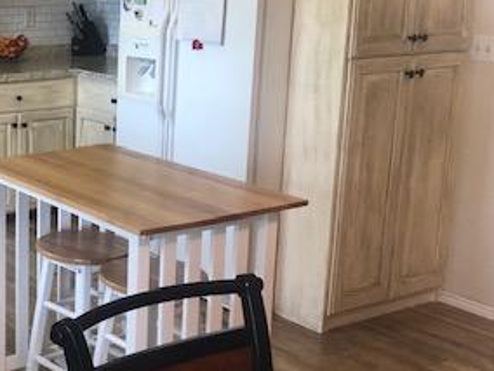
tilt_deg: -13.1
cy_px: 148
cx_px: -31
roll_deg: +0.6
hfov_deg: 28.3
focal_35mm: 63
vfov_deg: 23.2
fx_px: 899
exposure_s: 1/17
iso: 40
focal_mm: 4
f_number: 1.8
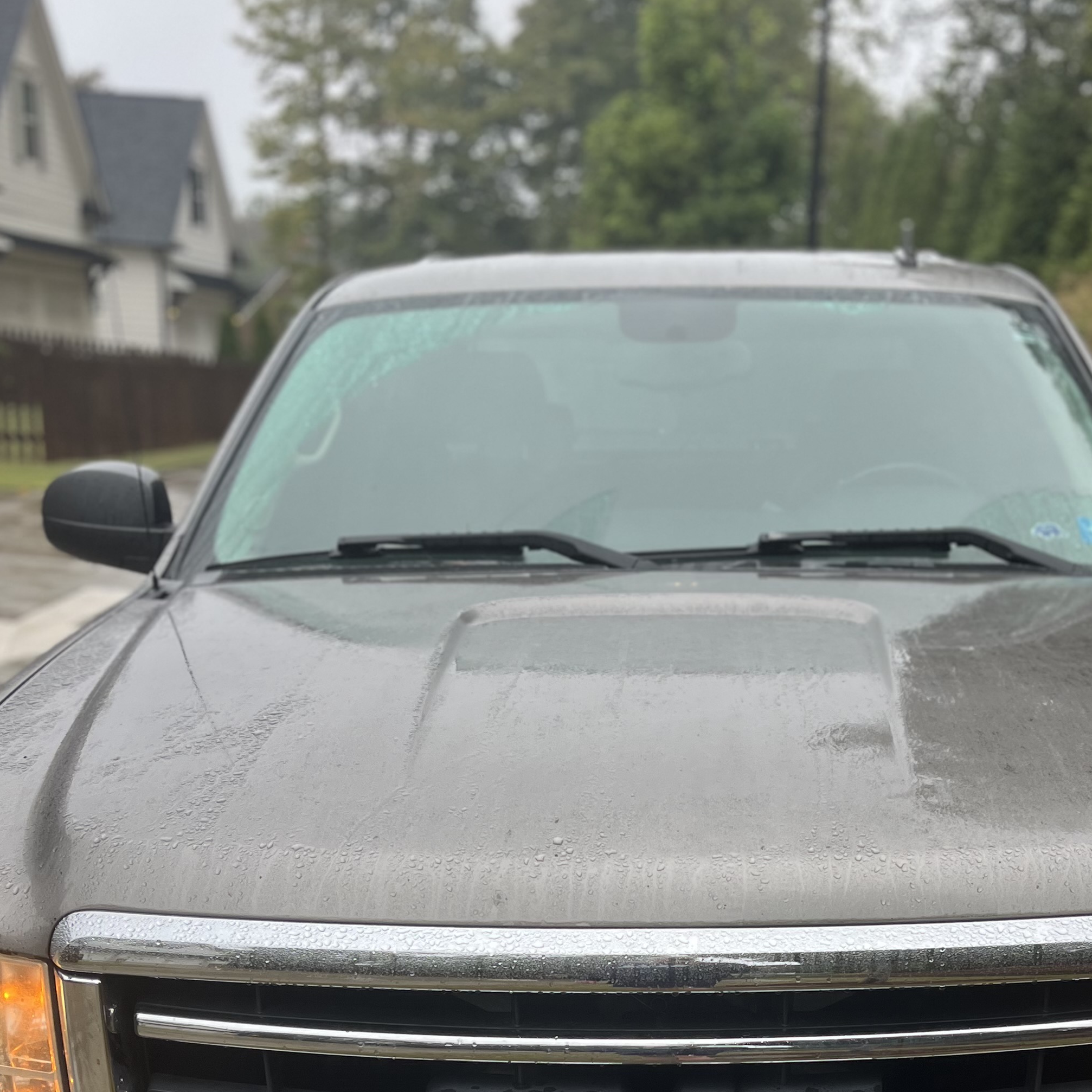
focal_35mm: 46
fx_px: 1642
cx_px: 678
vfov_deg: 35.1
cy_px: 935
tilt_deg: -21.0
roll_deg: -1.7
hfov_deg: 36.6
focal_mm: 5.1
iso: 50
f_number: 1.6
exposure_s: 1/334
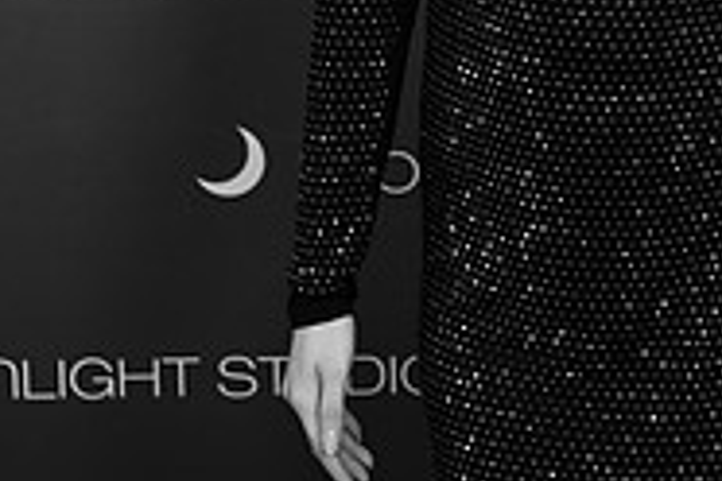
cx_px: 617
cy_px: -244
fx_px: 3008
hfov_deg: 13.6
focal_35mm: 150
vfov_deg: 8.9
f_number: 5
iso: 1000
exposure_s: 1/320
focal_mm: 48
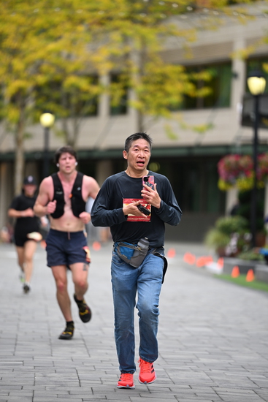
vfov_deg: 10.3
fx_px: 2232
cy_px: 201
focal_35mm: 200
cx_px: 134
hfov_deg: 6.9
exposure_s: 1/2000
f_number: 2.8
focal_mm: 200
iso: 640
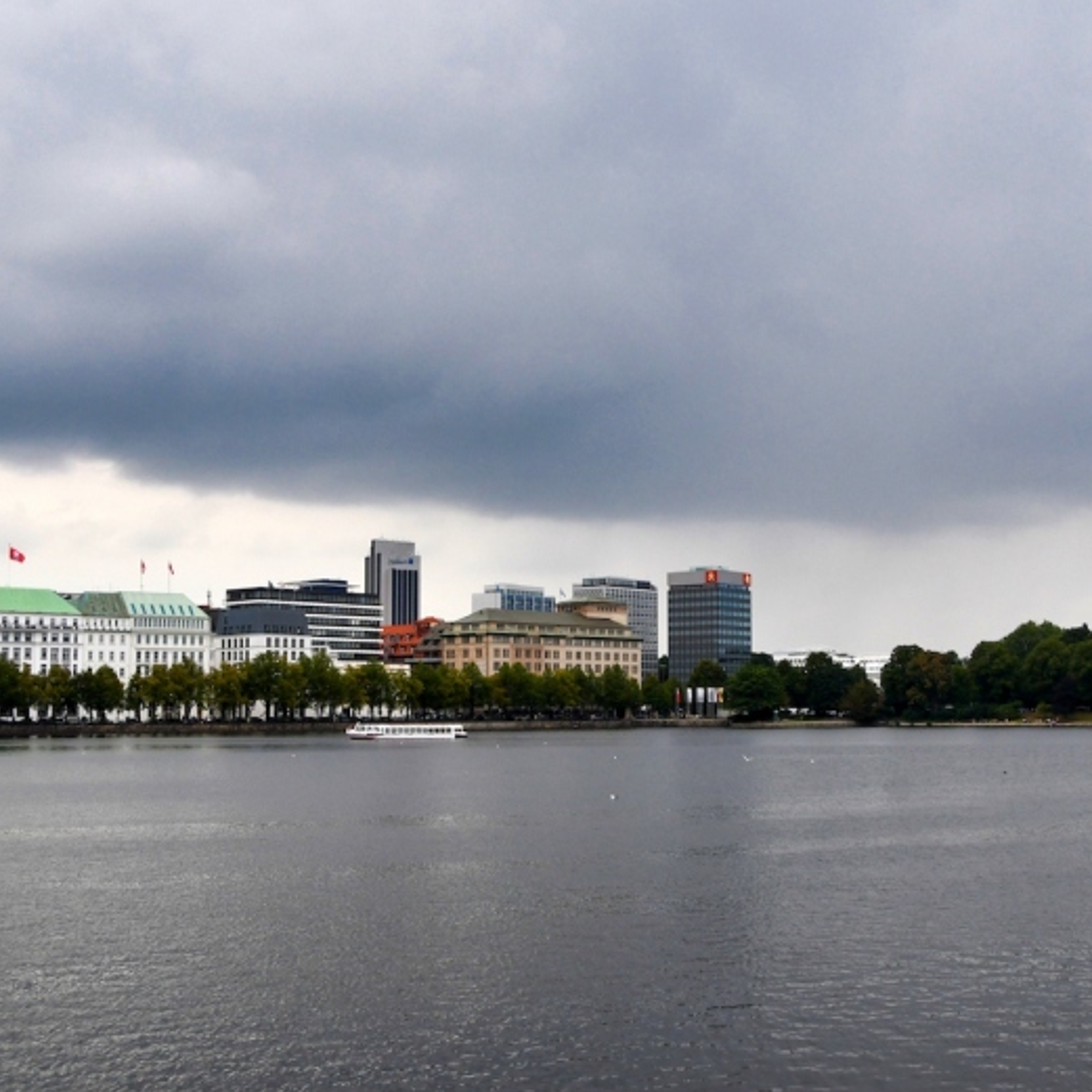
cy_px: 543
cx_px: 623
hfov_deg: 36.0
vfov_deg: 36.1
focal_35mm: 47
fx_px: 1677
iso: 500
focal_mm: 24
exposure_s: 1/320
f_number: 9
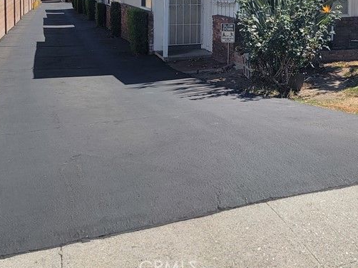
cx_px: 327
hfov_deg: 36.3
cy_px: 4
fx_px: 507
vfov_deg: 28.0
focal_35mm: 49
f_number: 1.8
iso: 16
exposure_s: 1/825
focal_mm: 6.7
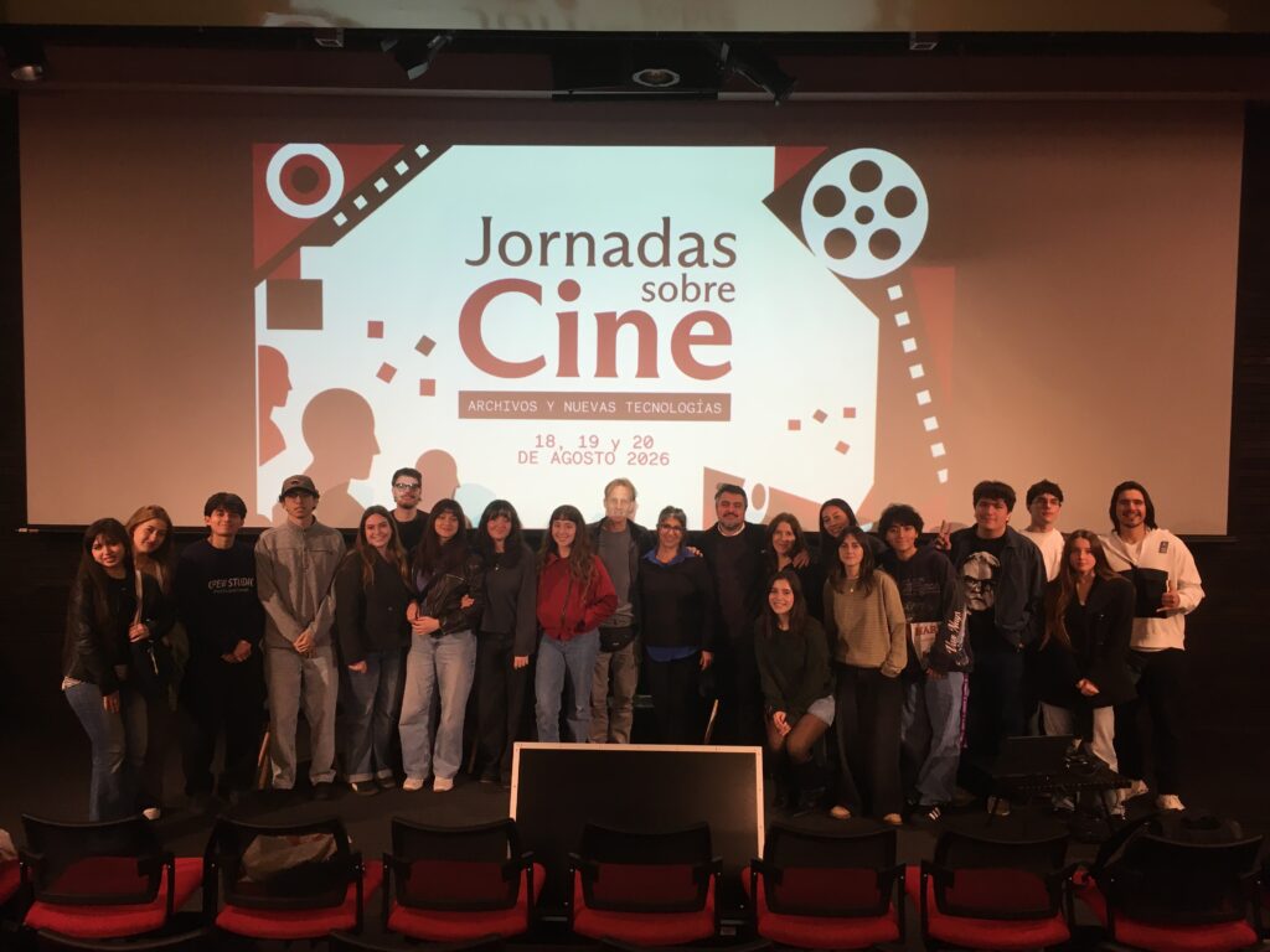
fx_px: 1064
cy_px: 476
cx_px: 635
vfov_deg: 48.2
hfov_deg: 61.7
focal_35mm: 29
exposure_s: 1/33
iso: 64
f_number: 2.2
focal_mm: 4.15
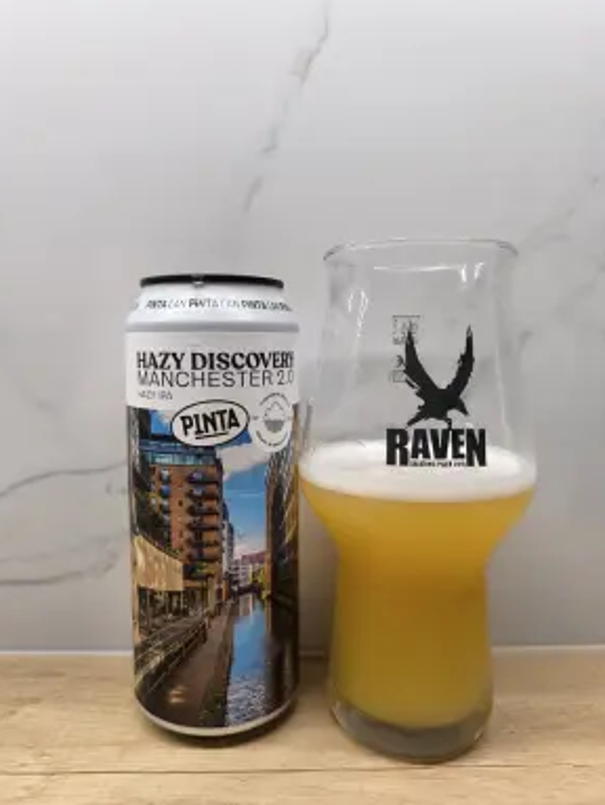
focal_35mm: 24
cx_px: 294
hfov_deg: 56.9
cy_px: 397
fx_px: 558
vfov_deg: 71.5
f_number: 1.65
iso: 640
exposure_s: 1/50
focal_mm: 6.14
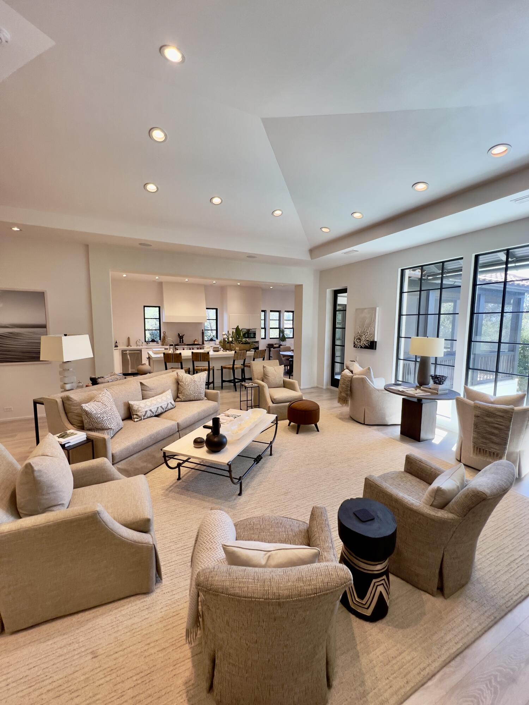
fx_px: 265
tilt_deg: -5.5
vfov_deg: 106.2
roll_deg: -0.9
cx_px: 264
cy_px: 352
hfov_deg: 89.9
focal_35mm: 13
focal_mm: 1.57
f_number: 1.8
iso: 80
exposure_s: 1/120
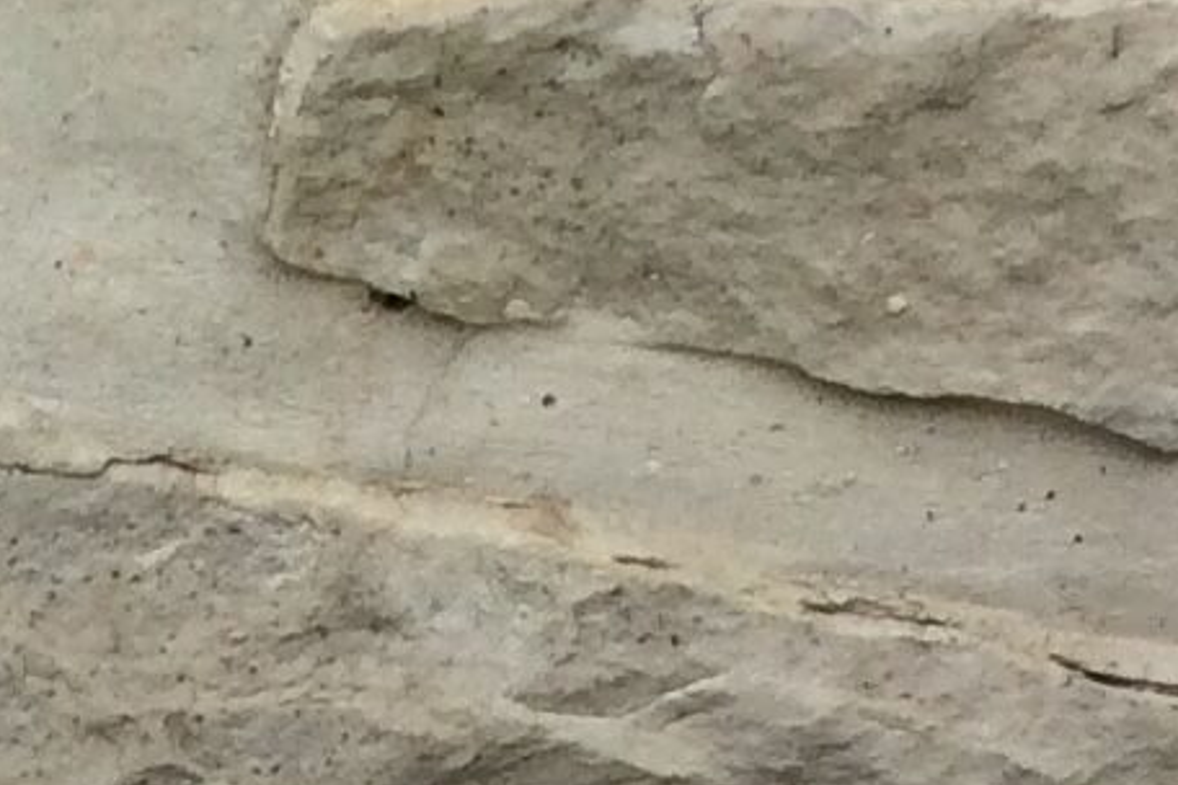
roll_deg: -1.7
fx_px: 6184
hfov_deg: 10.5
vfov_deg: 6.4
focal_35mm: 189
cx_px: -610
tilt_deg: -43.9
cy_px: 2636
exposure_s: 1/469
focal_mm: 3.3
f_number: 2.4
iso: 32
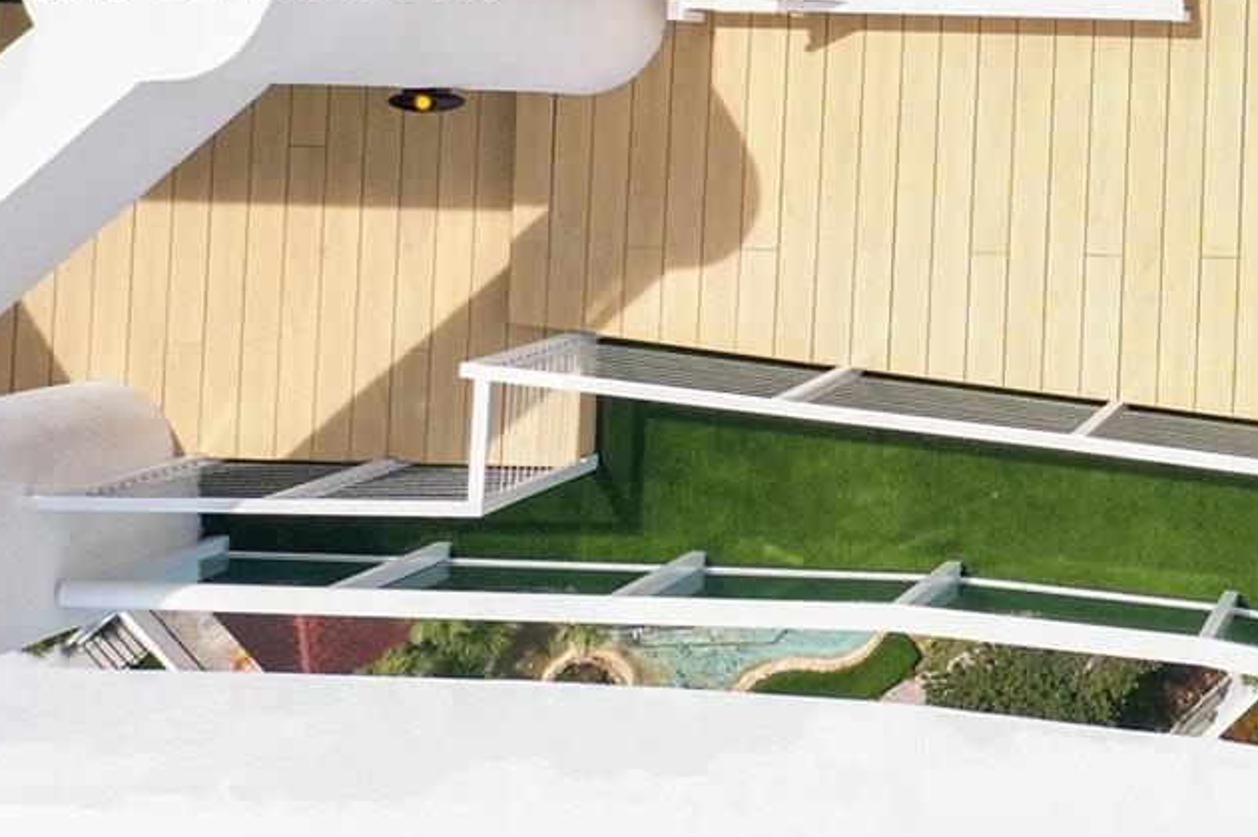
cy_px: -18
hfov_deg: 25.8
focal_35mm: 71
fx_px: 2480
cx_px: 1473
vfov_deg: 18.6
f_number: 4
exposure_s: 1/120
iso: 800
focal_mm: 10.26
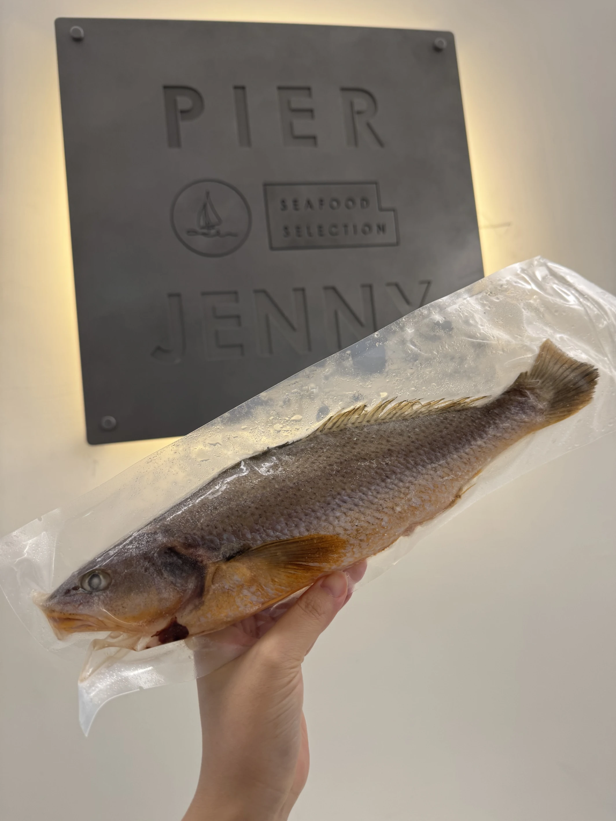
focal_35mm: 24
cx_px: 308
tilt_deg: +4.6
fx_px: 569
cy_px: 410
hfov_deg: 56.8
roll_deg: +4.9
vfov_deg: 71.6
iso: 125
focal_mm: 6.76
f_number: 1.78
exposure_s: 1/60
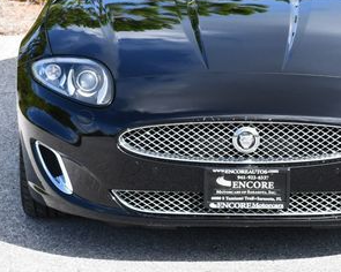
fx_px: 1645
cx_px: 237
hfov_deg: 11.8
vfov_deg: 9.5
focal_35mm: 163
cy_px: 67
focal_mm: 40
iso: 200
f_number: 8
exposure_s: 1/250
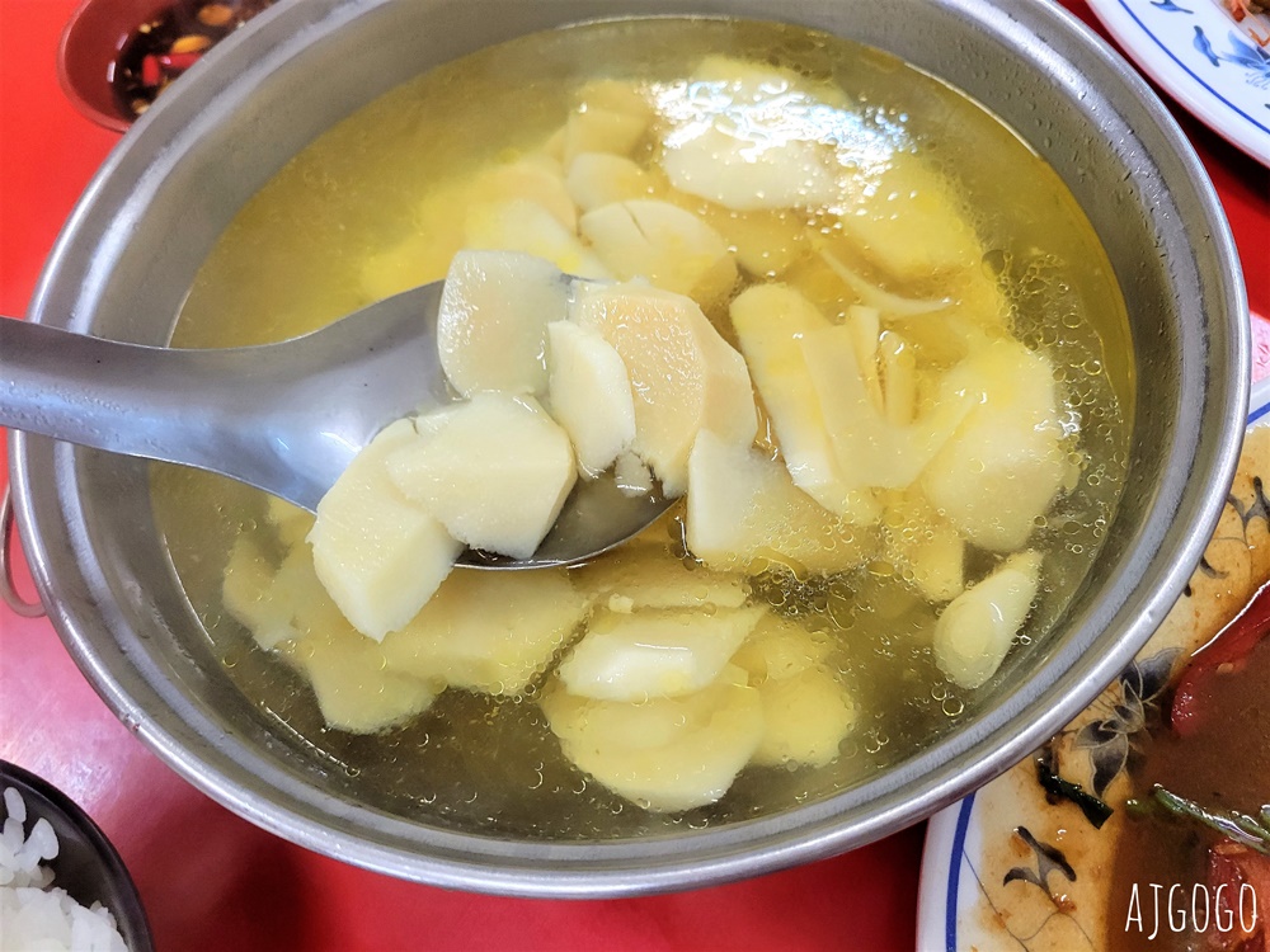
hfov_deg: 67.3
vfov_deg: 53.1
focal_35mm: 26
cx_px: 635
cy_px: 476
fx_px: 954
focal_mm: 5.4
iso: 320
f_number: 1.8
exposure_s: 1/119
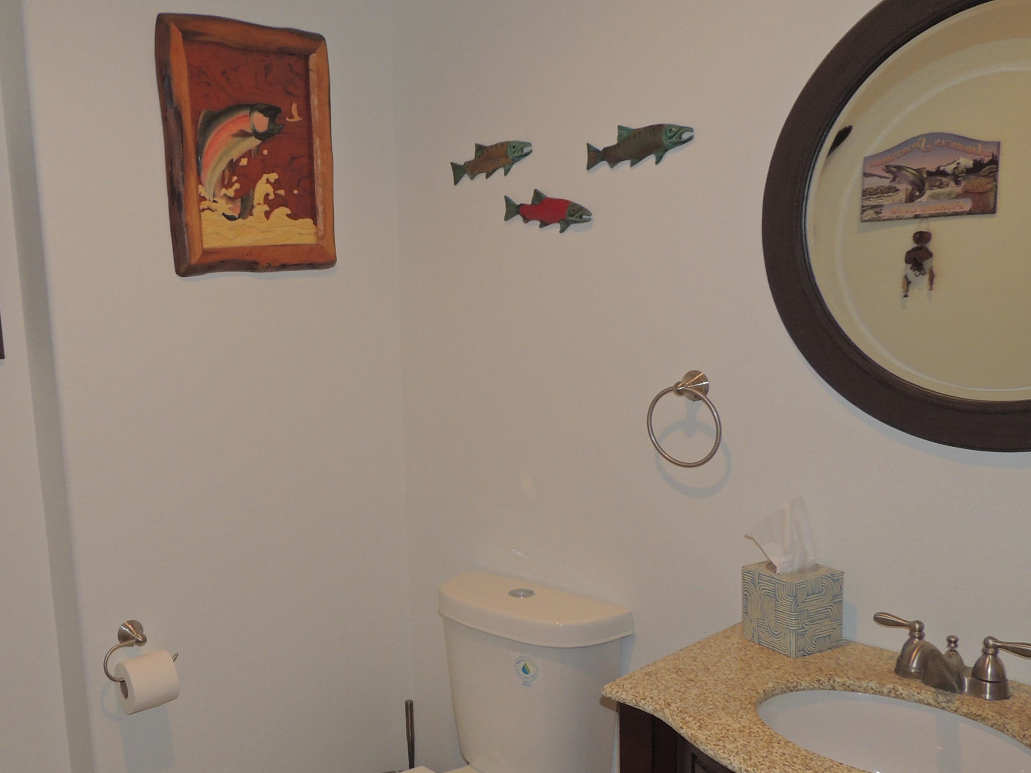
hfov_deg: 57.5
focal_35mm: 31
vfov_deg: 45.3
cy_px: 448
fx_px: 923
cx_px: 376
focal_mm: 4.3
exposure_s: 1/30
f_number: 3
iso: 200
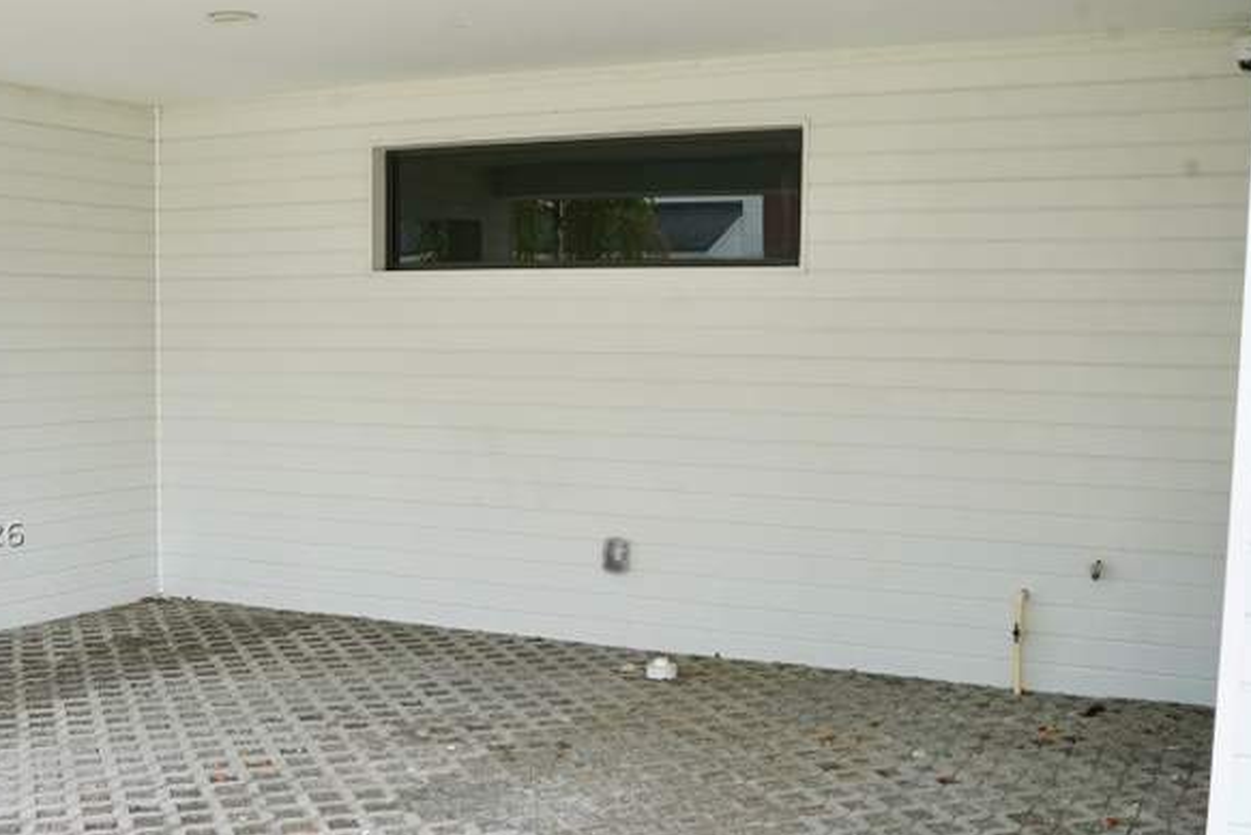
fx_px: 1668
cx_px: 421
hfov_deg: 40.6
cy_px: 531
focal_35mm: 48
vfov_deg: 28.0
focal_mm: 35
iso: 800
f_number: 8
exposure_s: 1/125
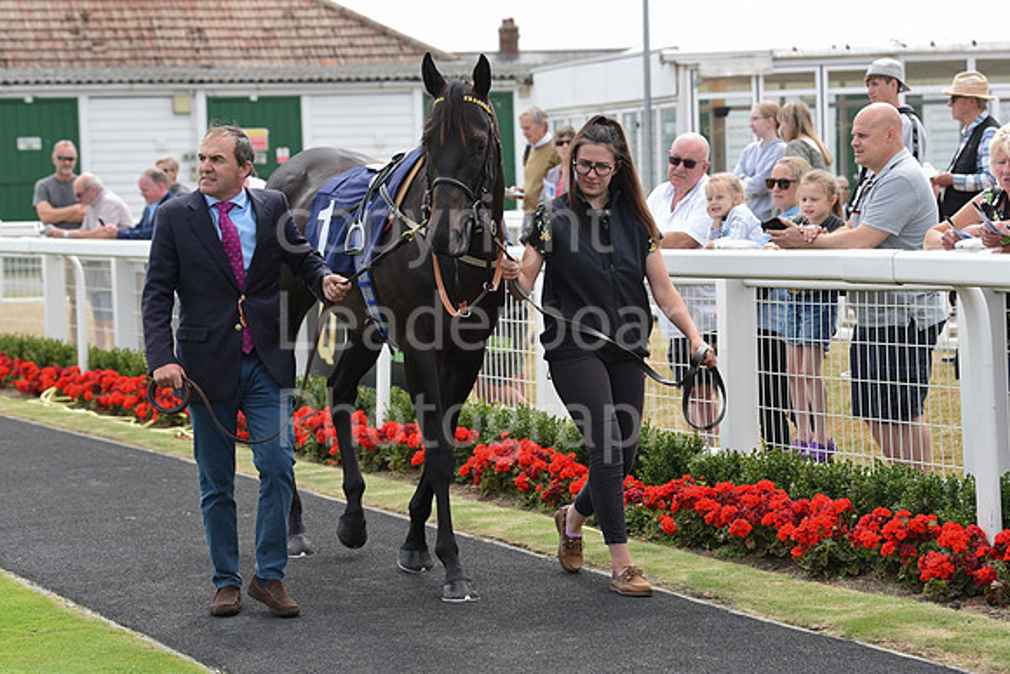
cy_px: 337
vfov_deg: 12.5
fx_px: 3087
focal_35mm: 110
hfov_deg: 18.6
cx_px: 505
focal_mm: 110
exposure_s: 1/800
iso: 400
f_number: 5.6
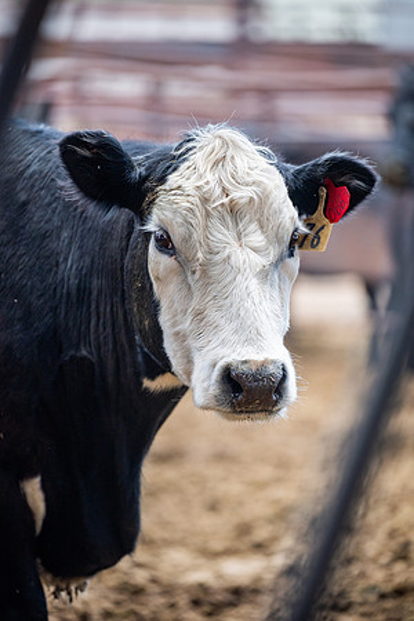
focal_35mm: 200
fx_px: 3450
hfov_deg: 6.9
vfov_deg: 10.3
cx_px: 207
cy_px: 310
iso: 125
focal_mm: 200
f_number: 2.8
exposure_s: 1/1600
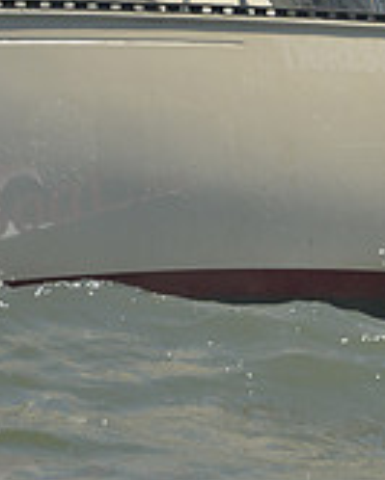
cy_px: 32
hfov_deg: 2.4
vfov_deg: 3.0
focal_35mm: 655
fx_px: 9321
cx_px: 340
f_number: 9
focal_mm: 200
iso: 280
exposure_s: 1/1000
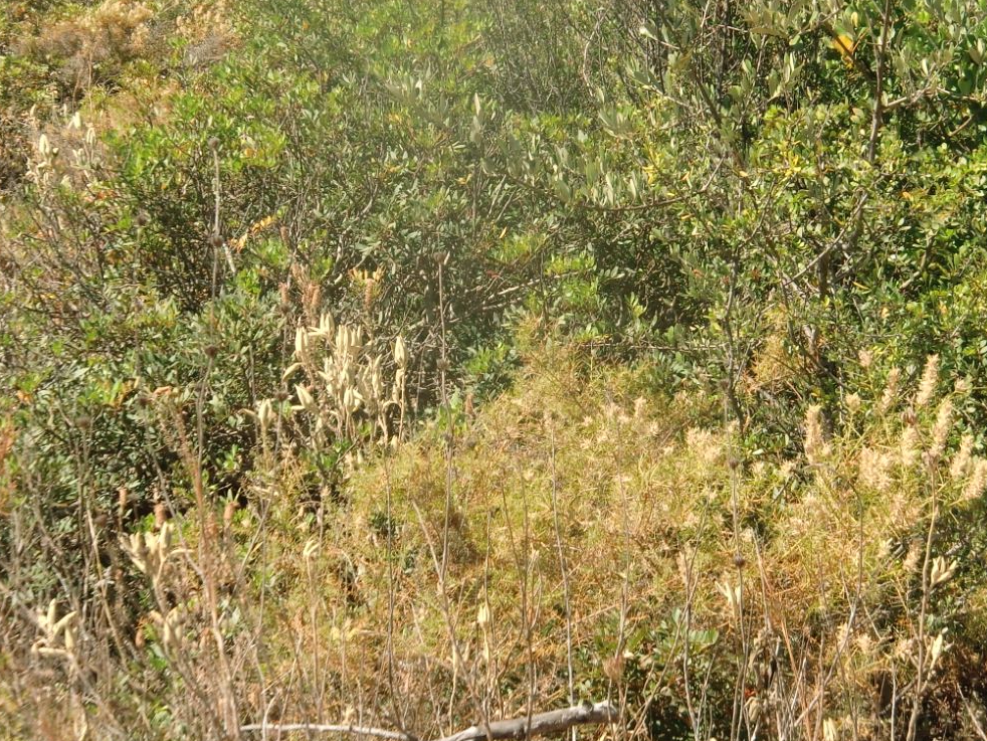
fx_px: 4135
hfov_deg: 13.6
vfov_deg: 10.2
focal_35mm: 145
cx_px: 504
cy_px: 245
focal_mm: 16
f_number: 4.8
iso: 64
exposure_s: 1/320
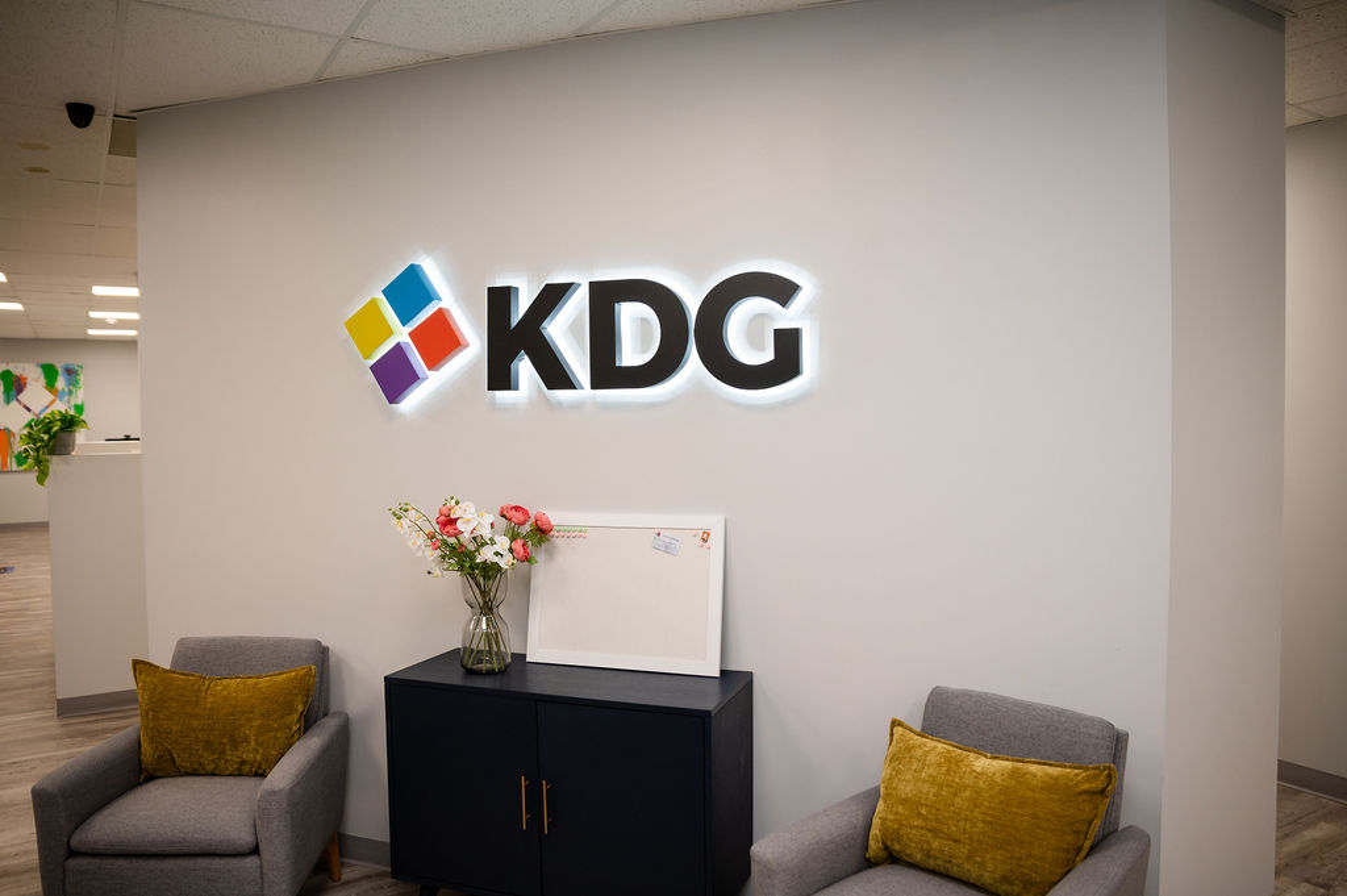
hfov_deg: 69.4
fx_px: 972
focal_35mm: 26
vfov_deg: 49.5
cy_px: 439
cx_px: 673
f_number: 2.8
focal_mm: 24
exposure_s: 1/125
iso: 640
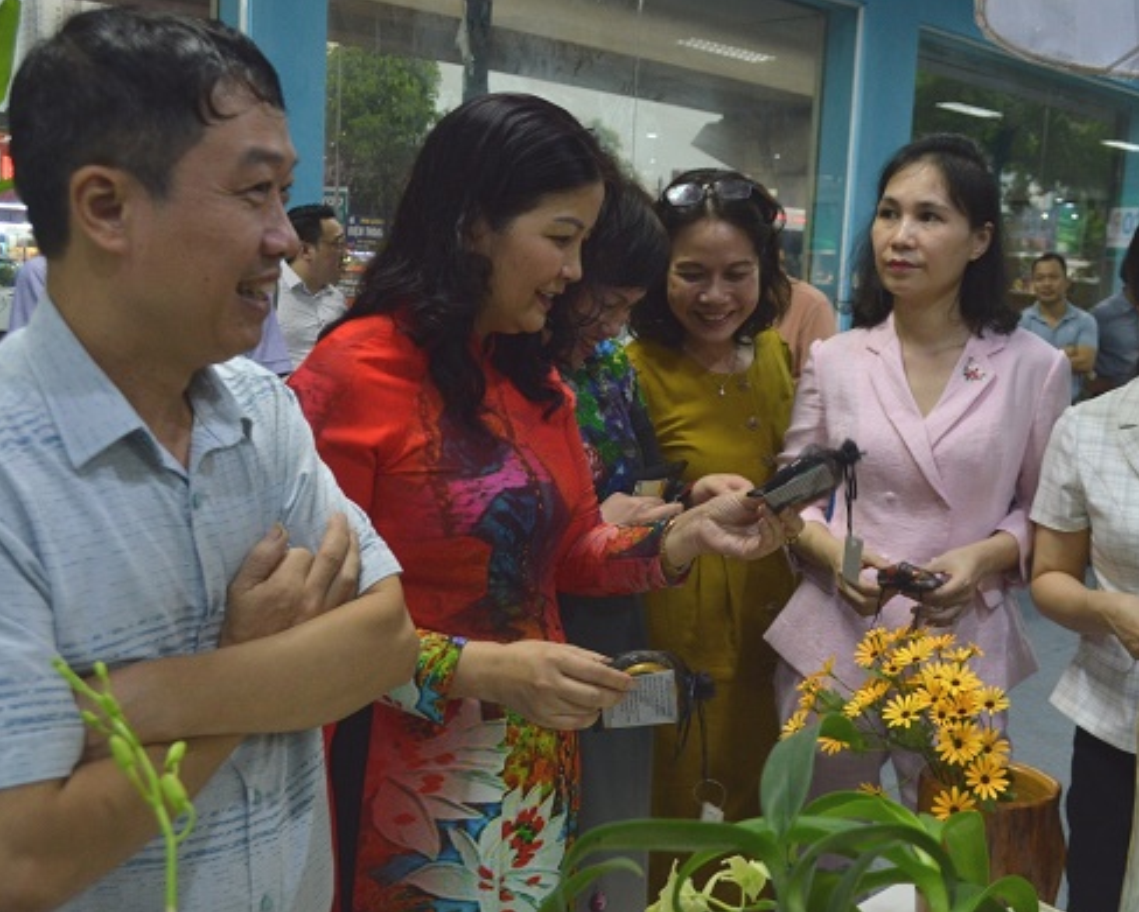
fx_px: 1282
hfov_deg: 47.9
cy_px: 459
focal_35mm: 38
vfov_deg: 39.2
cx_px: 584
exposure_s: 1/50
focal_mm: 22
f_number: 5.6
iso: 800
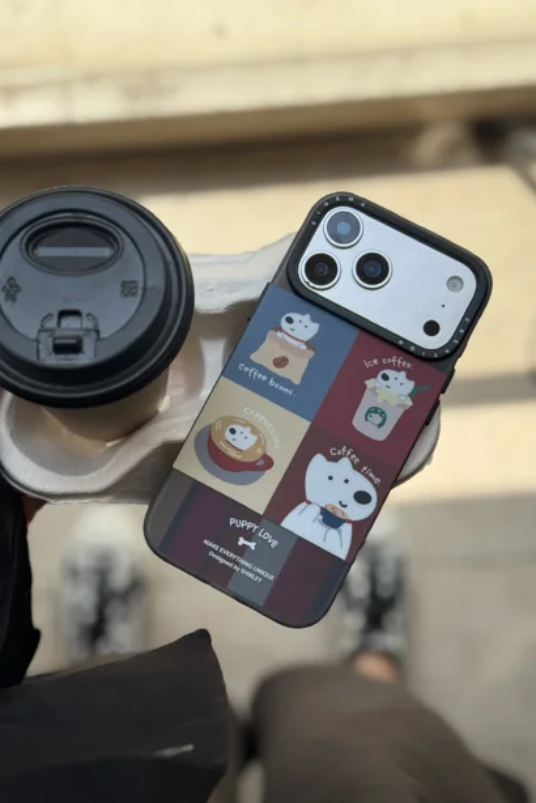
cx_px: 238
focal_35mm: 52
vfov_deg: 38.2
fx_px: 1160
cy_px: 396
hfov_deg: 26.0
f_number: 1.78
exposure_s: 1/3096
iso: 64
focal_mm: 6.76
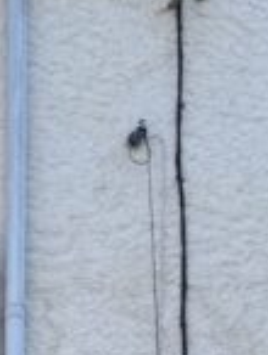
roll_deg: -0.7
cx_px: -219
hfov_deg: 8.5
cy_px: 756
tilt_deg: +5.7
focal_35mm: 168
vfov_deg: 10.6
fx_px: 1729
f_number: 1.78
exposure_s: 1/1437
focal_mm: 6.76
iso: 80
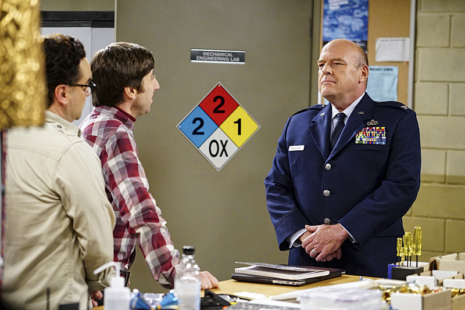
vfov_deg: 12.1
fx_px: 1460
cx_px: 232
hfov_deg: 18.1
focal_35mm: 113
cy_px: 155
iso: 5000
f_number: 4
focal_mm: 113
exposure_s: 1/160
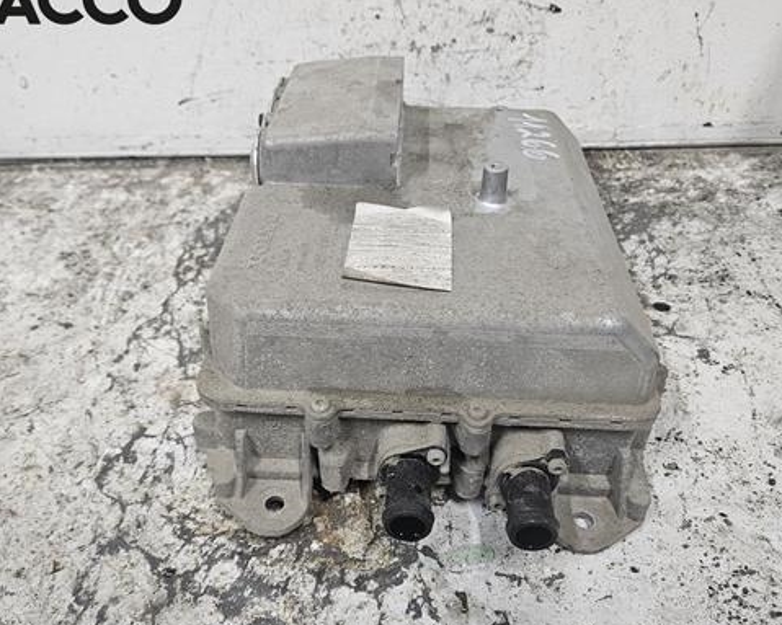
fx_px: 694
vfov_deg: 48.3
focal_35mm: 30
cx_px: 390
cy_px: 361
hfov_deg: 58.8
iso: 320
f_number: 1.8
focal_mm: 5.4
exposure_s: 1/100
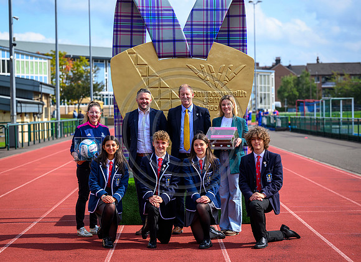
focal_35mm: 96
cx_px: 184
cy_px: 135
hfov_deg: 20.7
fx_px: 989
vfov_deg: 15.1
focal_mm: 86
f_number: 3.5
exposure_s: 1/2000
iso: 500
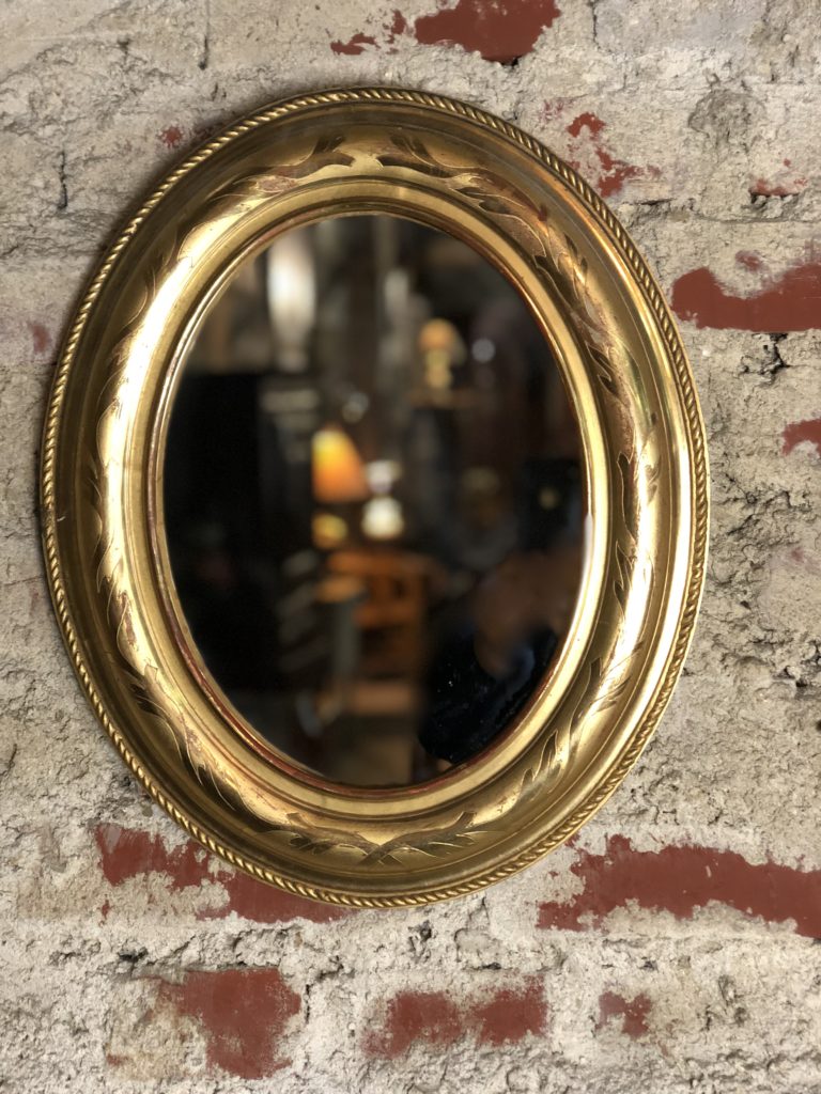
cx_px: 410
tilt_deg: +2.8
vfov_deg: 36.8
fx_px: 1644
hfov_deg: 28.0
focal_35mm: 52
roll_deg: +1.4
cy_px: 547
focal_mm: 6
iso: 125
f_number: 2.4
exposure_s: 1/25
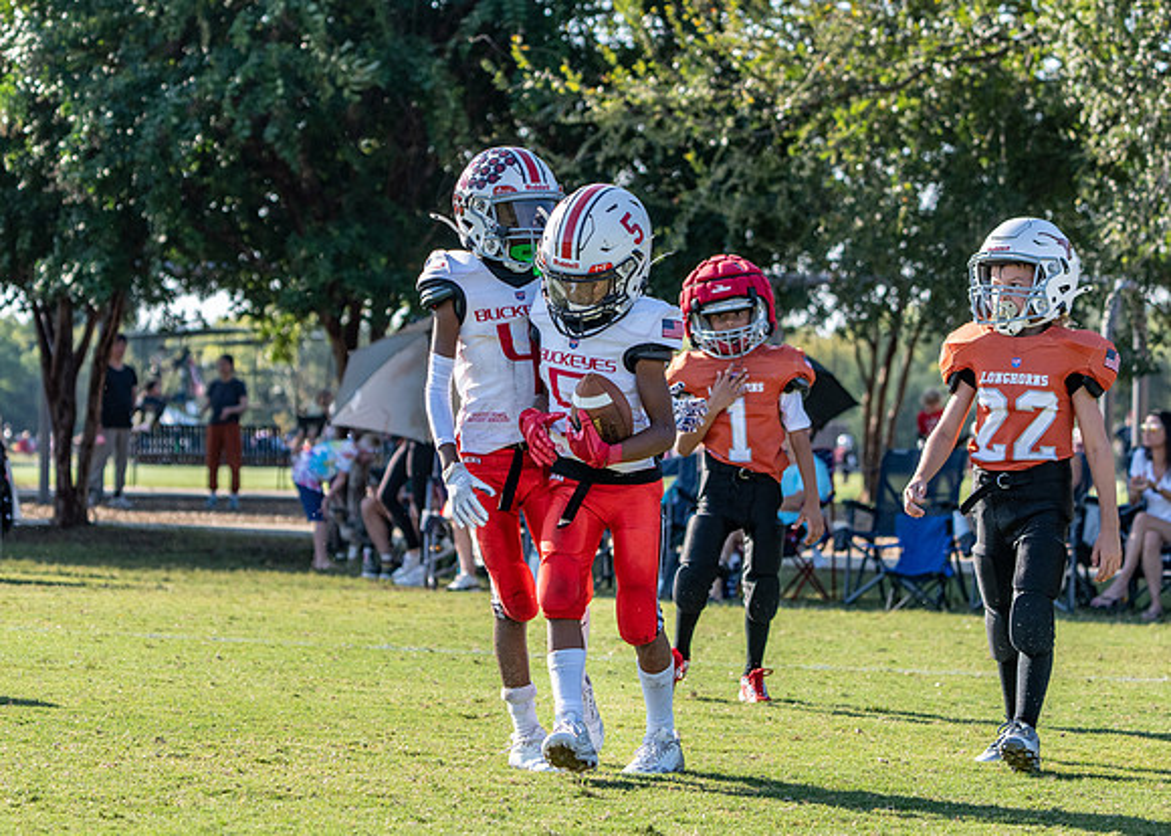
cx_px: 538
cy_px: 438
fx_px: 4737
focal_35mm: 142
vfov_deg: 10.1
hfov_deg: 14.1
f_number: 4.5
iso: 500
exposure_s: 1/1600
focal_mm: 100
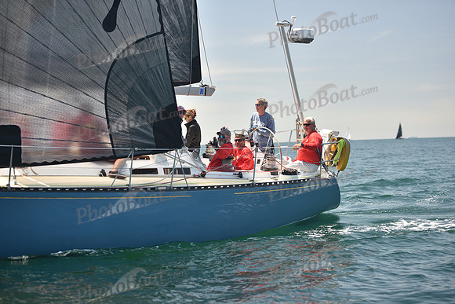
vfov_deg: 16.1
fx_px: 1075
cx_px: 228
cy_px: 152
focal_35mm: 85
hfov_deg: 23.9
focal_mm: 85
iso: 250
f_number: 3.2
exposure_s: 1/800
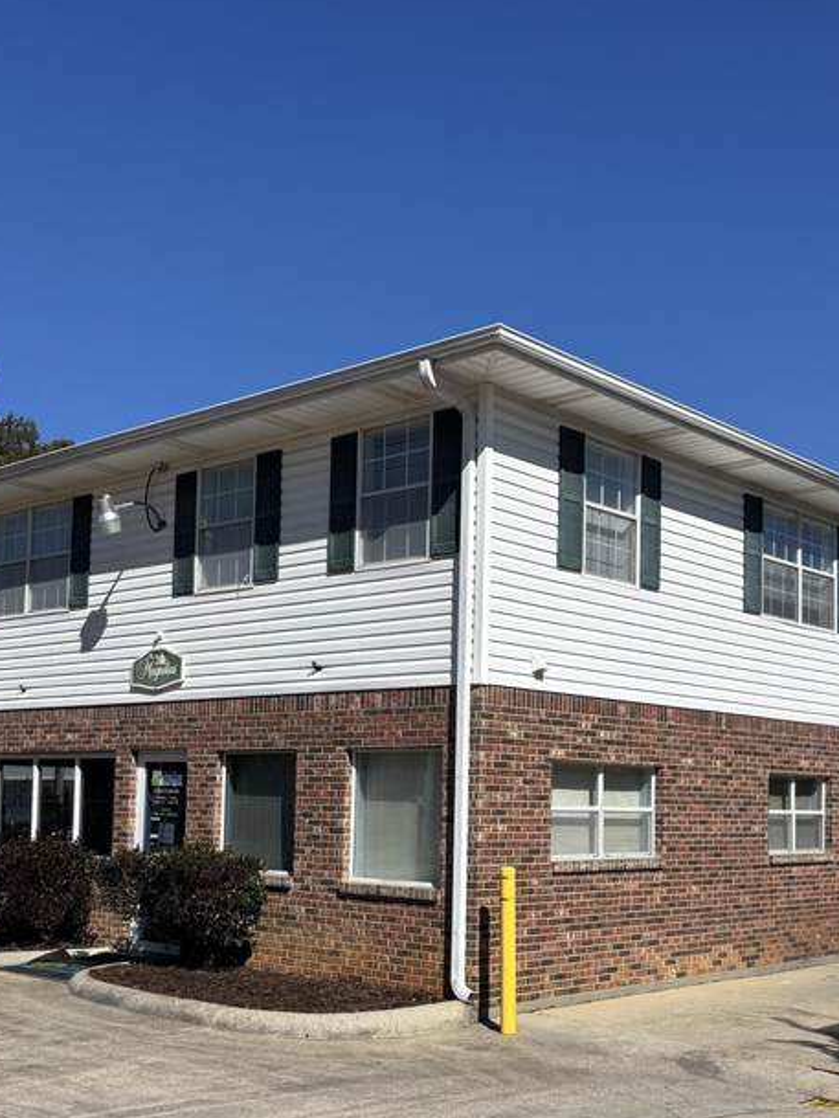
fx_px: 1325
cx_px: 430
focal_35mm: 41
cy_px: 692
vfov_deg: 45.4
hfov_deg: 35.1
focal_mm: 5.96
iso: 50
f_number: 1.6
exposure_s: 1/9091
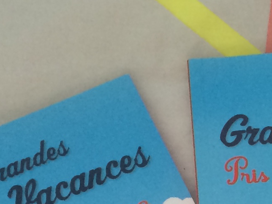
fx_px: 1155
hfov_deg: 12.2
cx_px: 506
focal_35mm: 147
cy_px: 415
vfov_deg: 9.4
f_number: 2.2
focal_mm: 4.15
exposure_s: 1/33
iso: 100
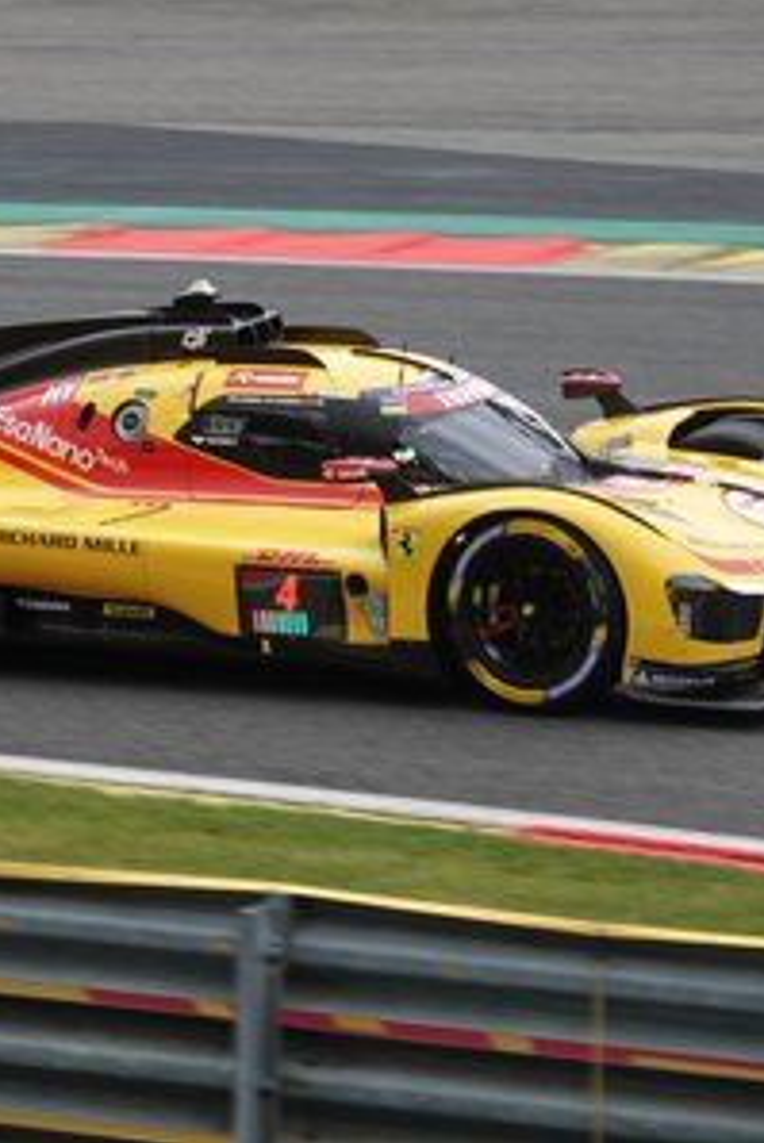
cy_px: 572
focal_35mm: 278
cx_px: 169
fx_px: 8839
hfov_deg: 4.9
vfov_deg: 7.4
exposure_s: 1/800
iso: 200
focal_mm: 67.46
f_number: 4
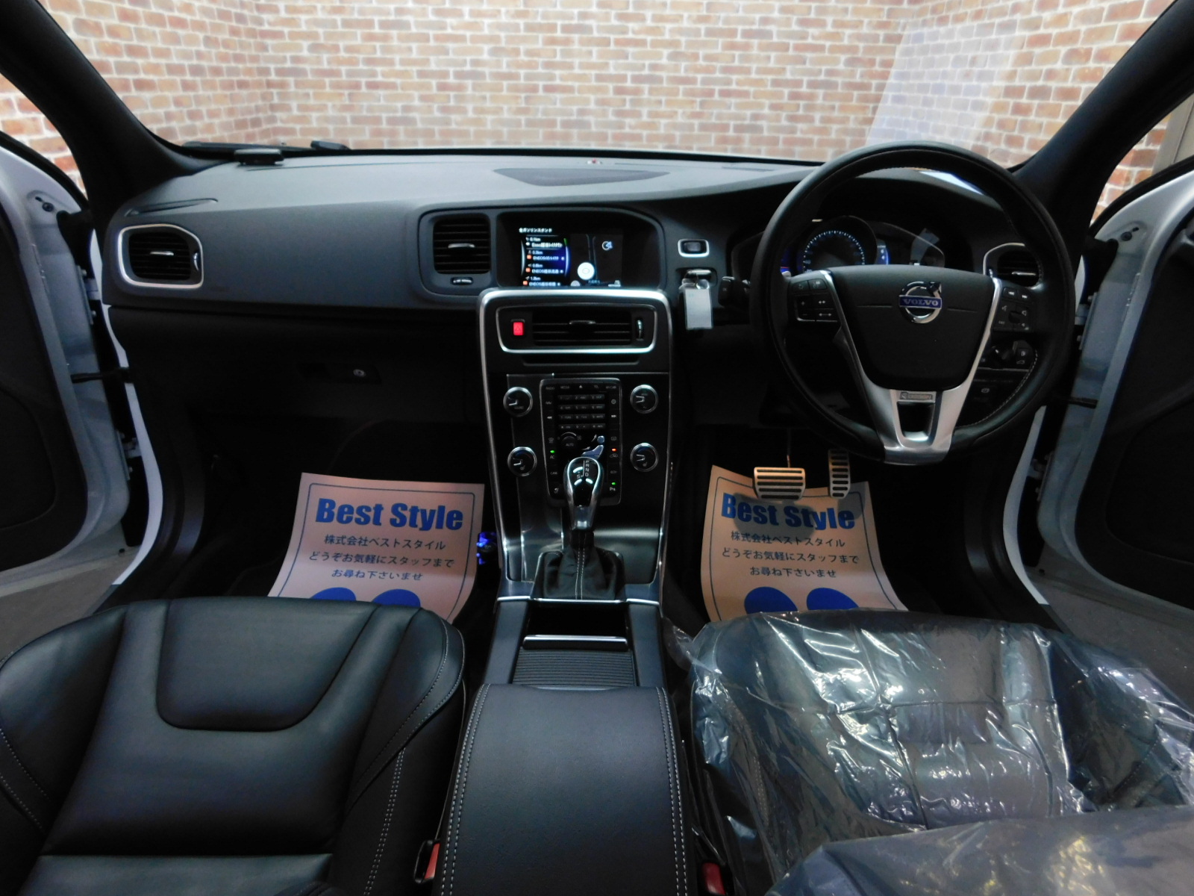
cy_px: 448
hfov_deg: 73.9
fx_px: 793
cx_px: 597
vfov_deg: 58.9
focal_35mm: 23
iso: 320
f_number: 3
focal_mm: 4
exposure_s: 1/30
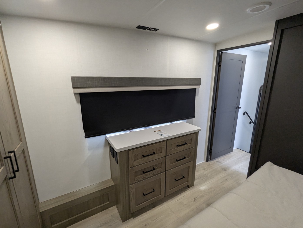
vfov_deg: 78.2
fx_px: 140
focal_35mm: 16
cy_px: 114
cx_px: 152
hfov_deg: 94.4
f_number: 2.2
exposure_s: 1/102
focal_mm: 2.35
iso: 259
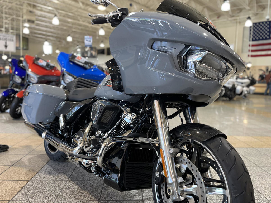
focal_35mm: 27
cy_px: 100
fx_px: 211
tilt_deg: -5.3
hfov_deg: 65.3
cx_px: 141
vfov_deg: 51.3
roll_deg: -1.8
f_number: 1.6
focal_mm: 5.1
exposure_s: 1/60
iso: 125
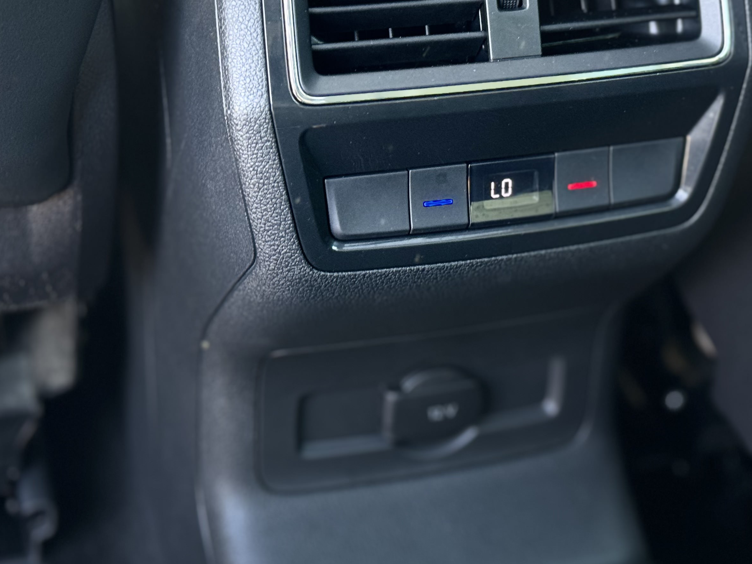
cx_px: 502
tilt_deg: -28.8
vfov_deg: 17.8
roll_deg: -4.2
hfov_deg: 23.7
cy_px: 115
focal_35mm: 82
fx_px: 1781
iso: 125
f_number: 1.78
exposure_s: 1/60
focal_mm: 6.76
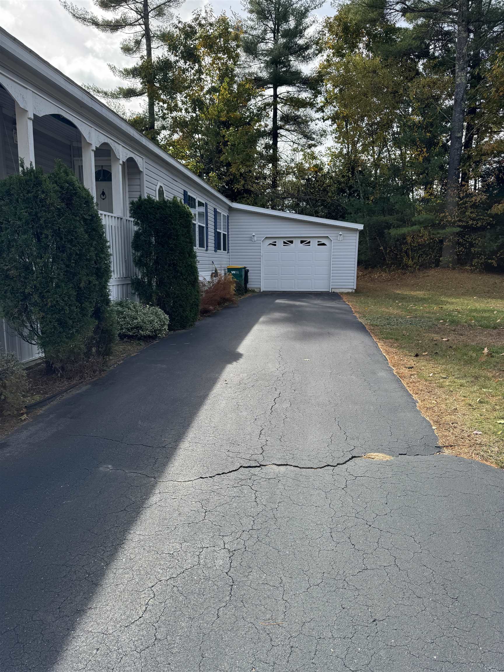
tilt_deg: -9.6
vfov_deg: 71.6
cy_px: 336
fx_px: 466
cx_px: 252
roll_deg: -0.3
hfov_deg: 56.8
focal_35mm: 24
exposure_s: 1/1818
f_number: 1.78
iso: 80
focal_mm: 6.76
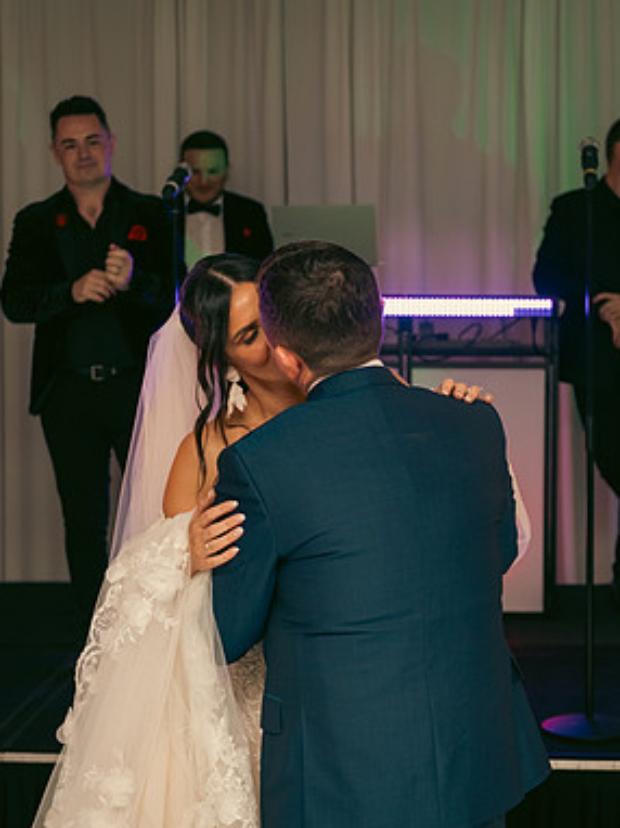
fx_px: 1817
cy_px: 417
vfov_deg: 25.7
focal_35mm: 76
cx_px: 408
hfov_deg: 19.3
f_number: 3.5
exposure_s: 1/160
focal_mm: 52
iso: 640
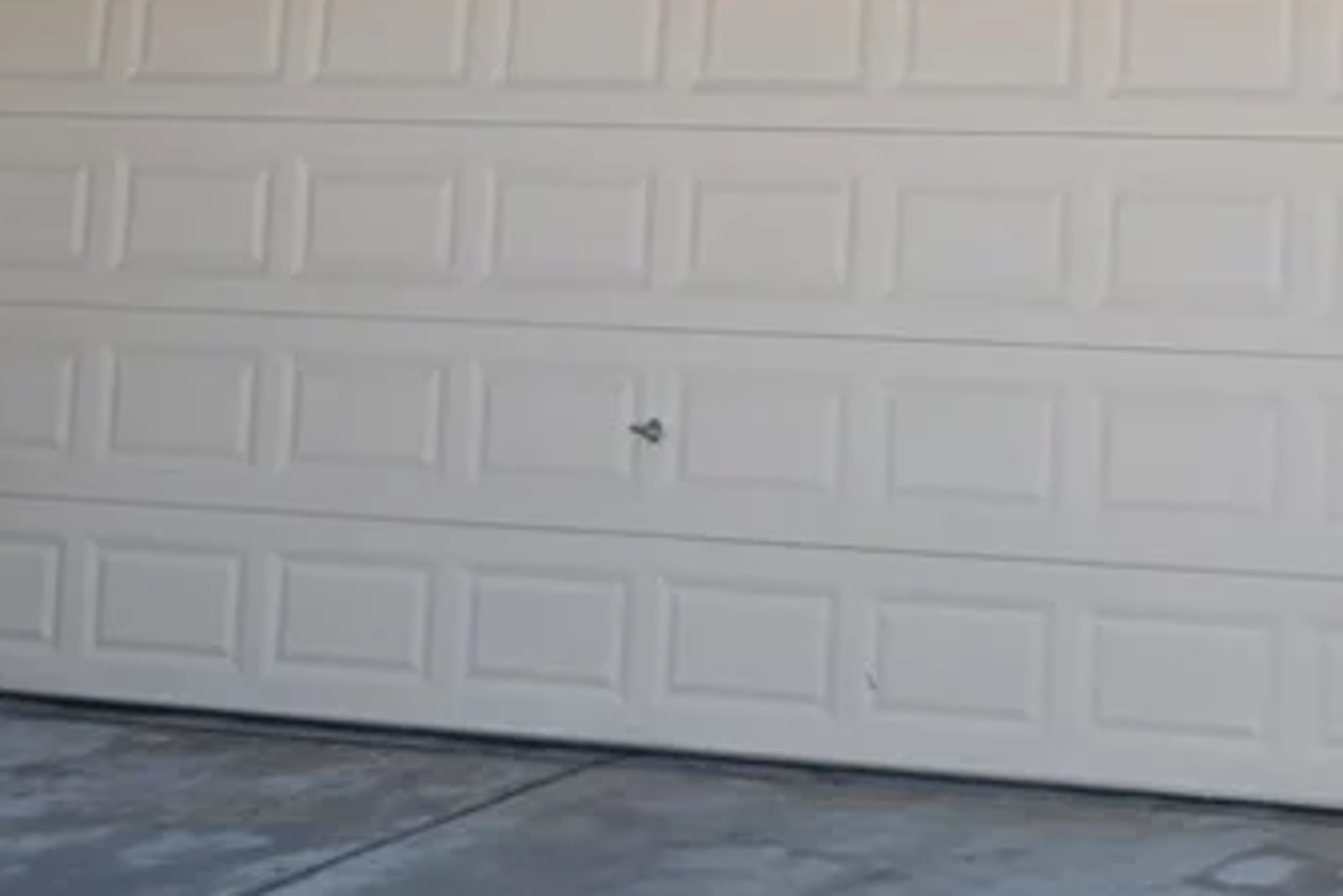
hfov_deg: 25.5
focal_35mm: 73
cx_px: 1502
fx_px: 2724
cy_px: -86
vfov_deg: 18.0
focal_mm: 24
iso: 64
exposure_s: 1/160
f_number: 6.3
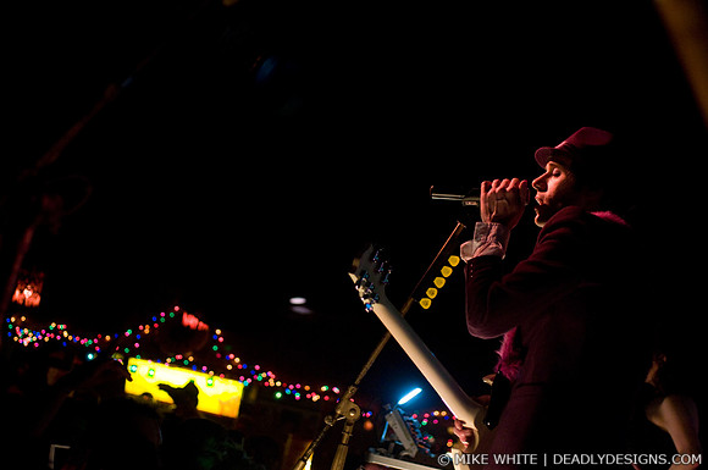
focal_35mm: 72
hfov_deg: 28.1
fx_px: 1414
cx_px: 354
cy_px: 235
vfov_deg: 18.9
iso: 1250
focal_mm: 48
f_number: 2.8
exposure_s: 1/100
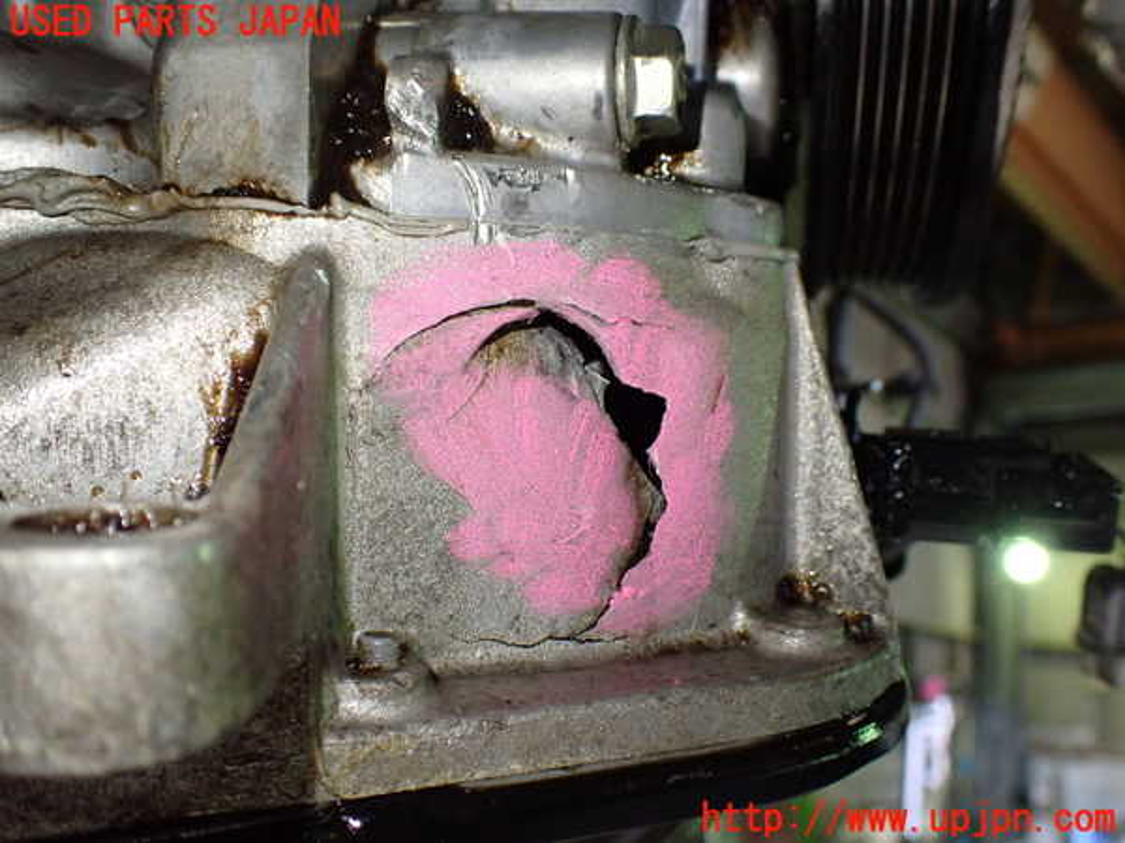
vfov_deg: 46.8
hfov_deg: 60.0
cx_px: 562
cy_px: 422
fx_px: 975
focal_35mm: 30
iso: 640
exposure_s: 1/125
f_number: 2.3
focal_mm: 5.4
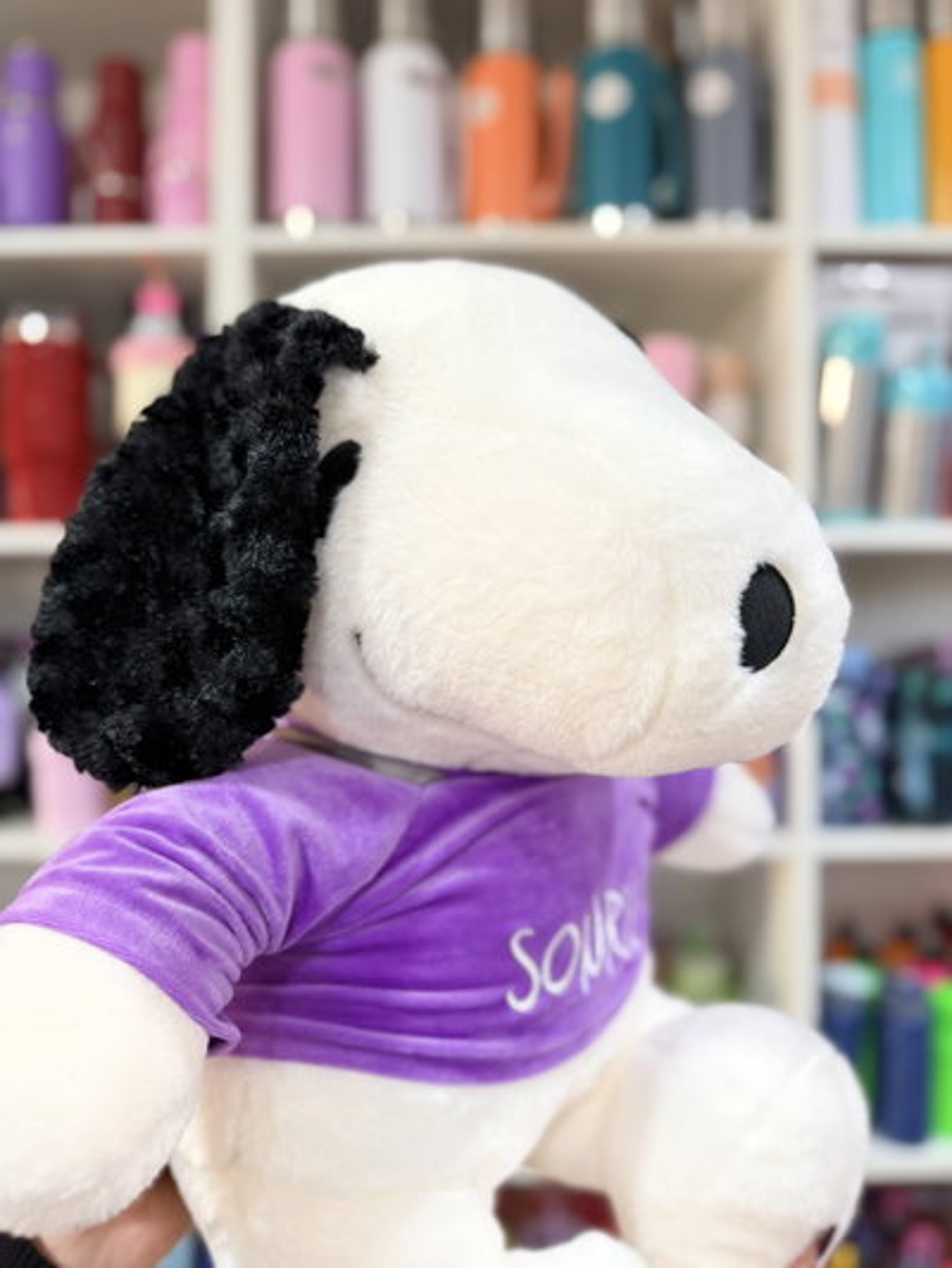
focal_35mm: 24
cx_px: 476
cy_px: 634
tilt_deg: -0.4
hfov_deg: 56.8
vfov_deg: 71.6
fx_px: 880
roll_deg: -0.1
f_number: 1.78
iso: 160
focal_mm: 6.76
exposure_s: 1/50
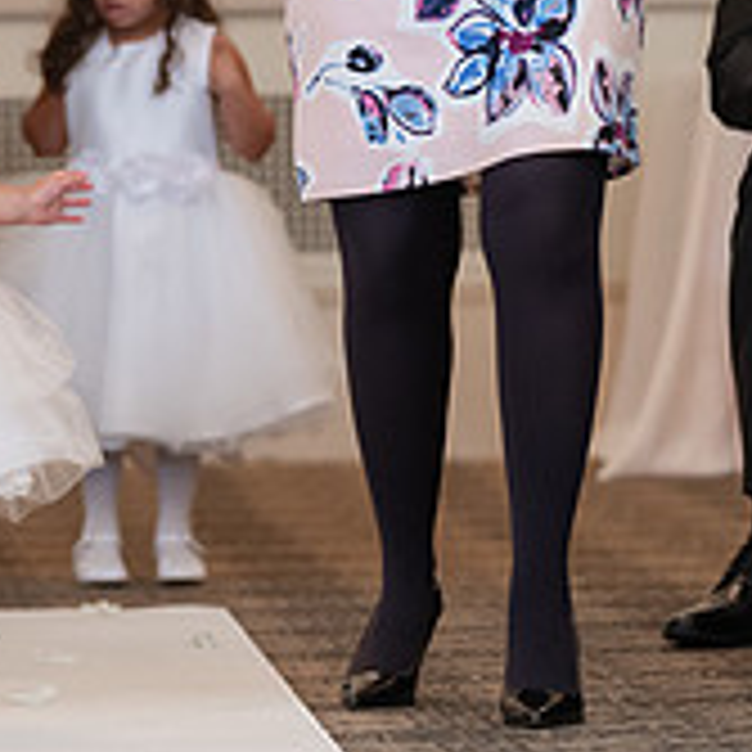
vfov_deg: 5.2
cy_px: 151
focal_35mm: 338
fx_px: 8307
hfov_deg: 5.2
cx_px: -171
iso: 2000
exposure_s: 1/100
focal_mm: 114
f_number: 2.8
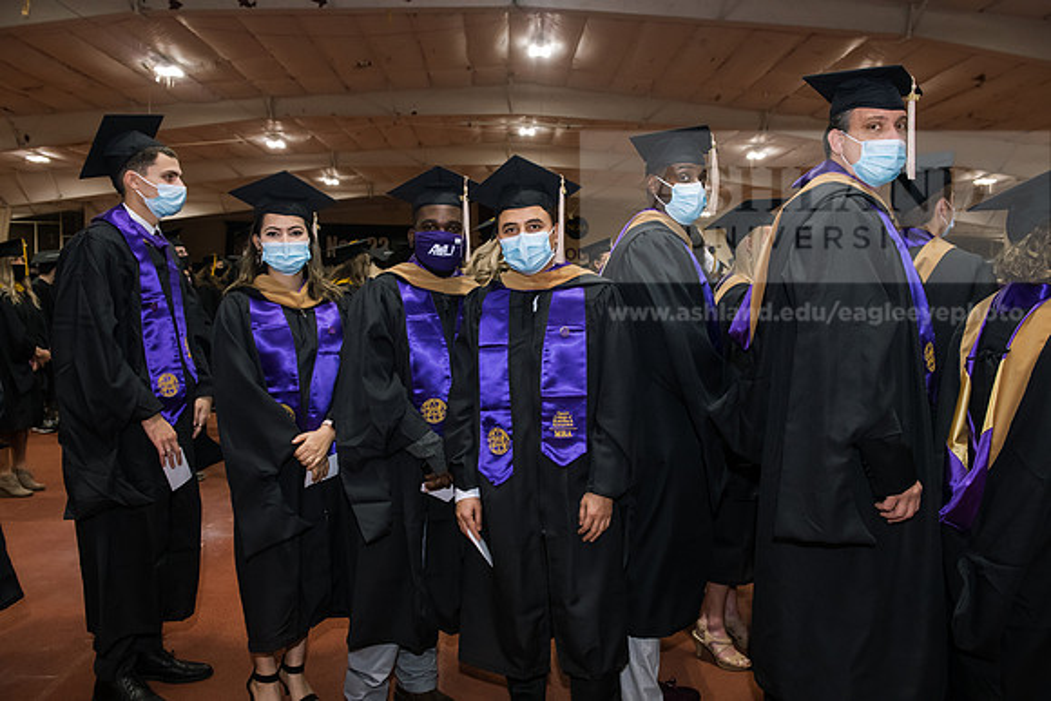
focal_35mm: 28
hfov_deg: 65.5
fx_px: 818
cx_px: 526
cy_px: 350
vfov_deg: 46.4
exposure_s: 1/160
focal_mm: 28
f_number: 5.6
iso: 2500
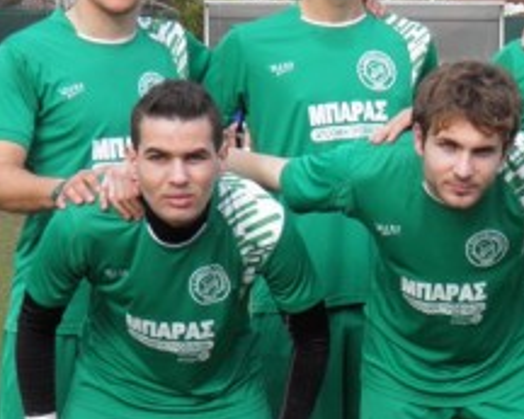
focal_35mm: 218
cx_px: 720
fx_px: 3382
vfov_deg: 7.1
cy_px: 256
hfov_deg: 8.7
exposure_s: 1/125
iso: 50
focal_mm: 13.2
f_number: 5.5
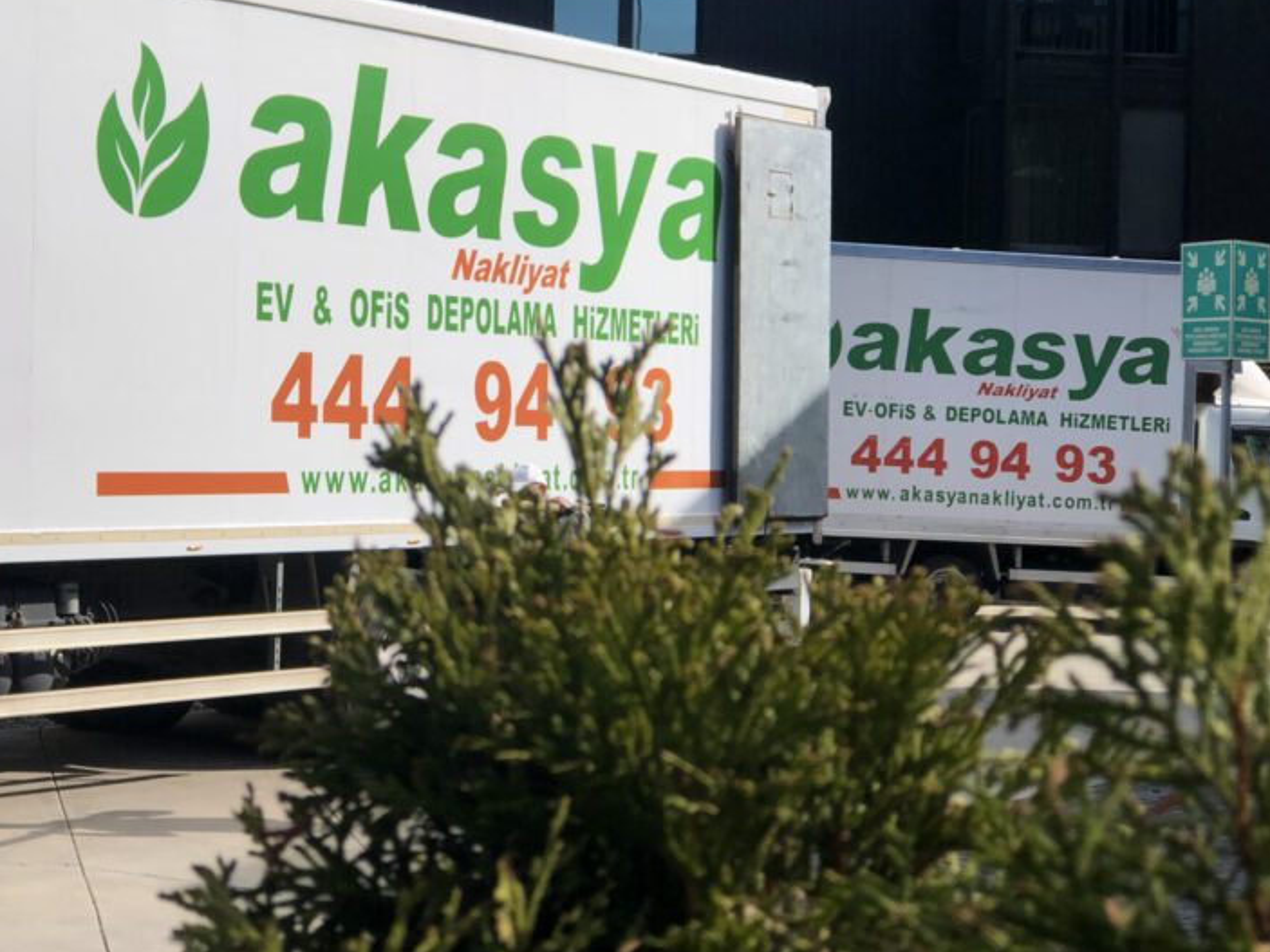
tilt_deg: -0.2
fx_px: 3045
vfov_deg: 17.7
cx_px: 388
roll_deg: -2.4
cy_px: 323
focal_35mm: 83
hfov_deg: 23.4
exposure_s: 1/906
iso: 20
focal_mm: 6.6
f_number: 2.8
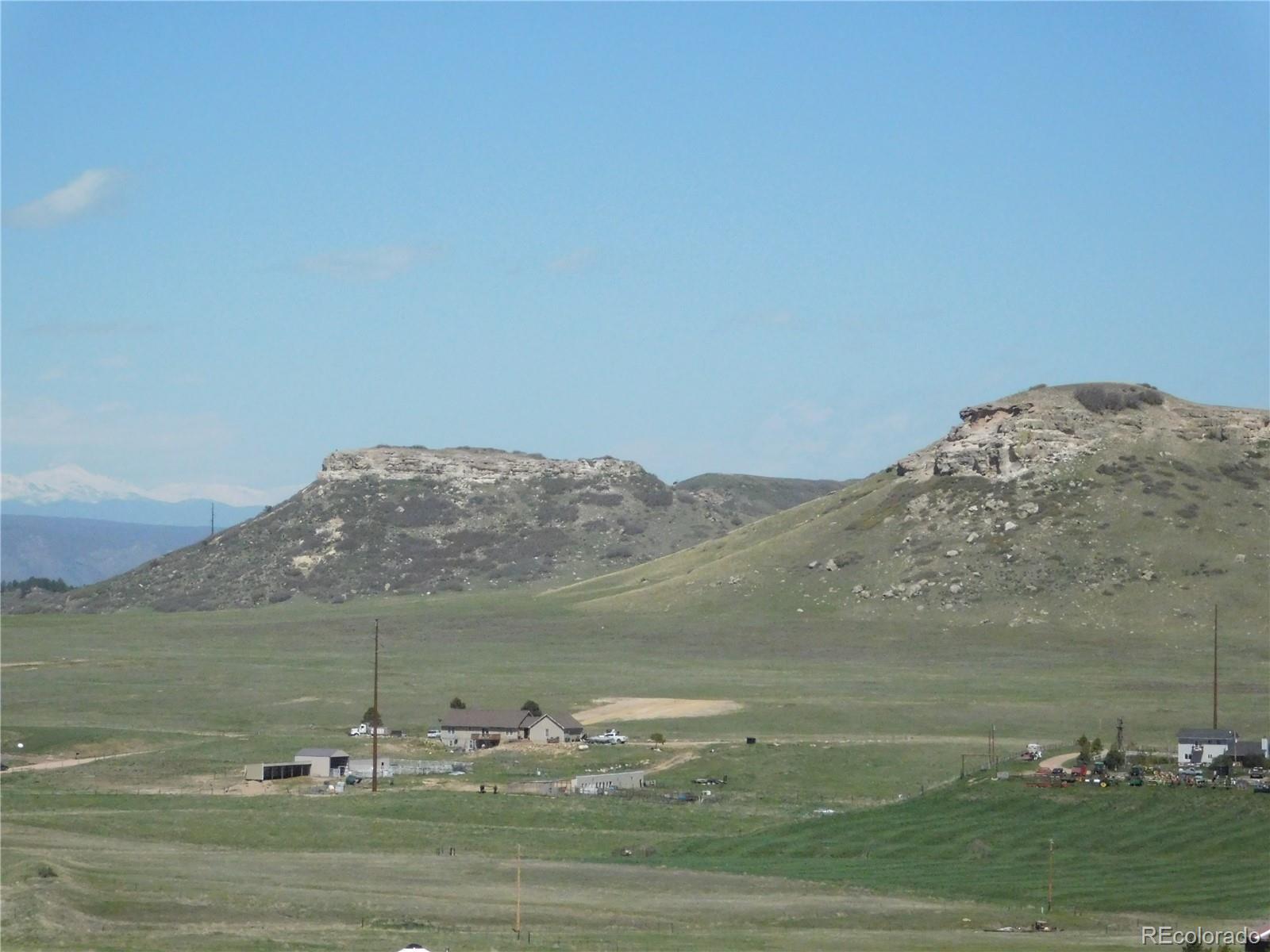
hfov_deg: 13.3
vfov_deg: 10.0
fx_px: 5430
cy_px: 476
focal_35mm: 148
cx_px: 635
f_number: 10.2
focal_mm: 26.3
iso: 800
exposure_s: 1/1500
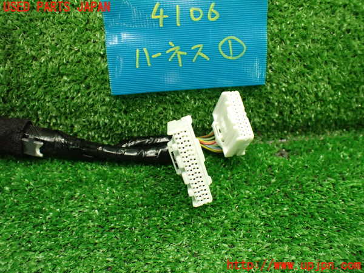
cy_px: 136
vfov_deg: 46.8
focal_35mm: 30
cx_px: 182
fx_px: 315
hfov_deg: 60.0
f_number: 2.3
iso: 800
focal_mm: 5.4
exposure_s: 1/125
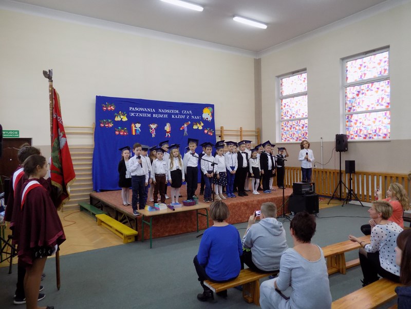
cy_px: 154
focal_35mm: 24
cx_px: 206
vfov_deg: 56.8
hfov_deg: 71.6
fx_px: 285
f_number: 3.1
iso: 250
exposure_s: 1/30
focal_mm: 4.3
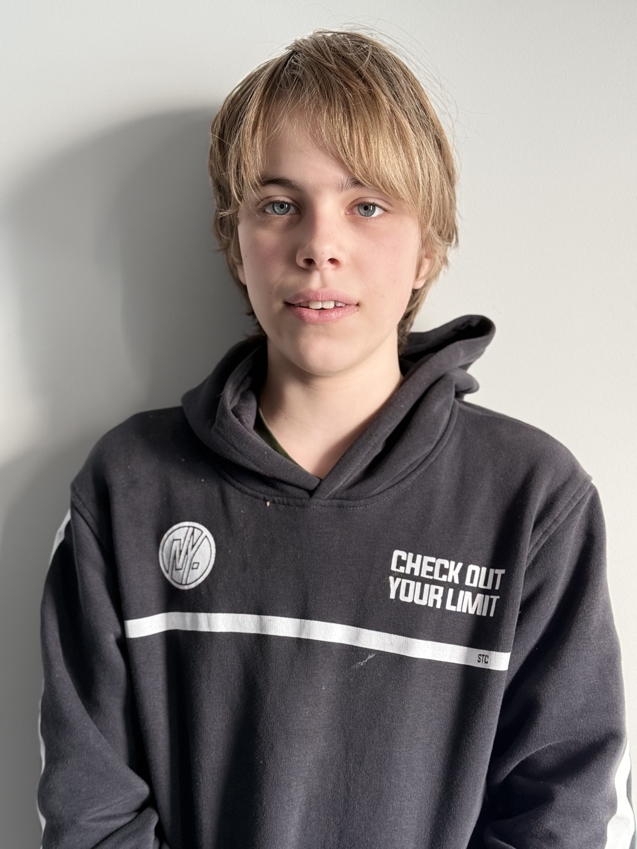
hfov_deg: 30.3
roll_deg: -0.1
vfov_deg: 39.7
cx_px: 318
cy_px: 424
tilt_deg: -2.4
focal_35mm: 48
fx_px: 1178
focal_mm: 6.76
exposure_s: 1/239
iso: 64
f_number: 1.78
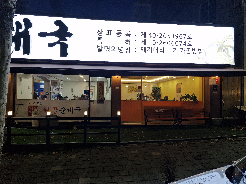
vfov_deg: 58.9
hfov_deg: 73.9
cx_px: 123
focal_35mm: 23
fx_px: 163
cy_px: 92
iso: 50
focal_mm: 5.54
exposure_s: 1/60
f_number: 1.8
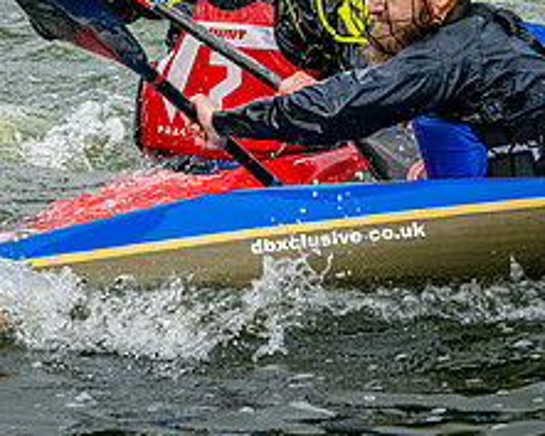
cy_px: 91
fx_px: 9957
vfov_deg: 2.5
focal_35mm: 617
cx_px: 347
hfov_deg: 3.1
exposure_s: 1/2000
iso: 3200
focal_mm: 240
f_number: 8
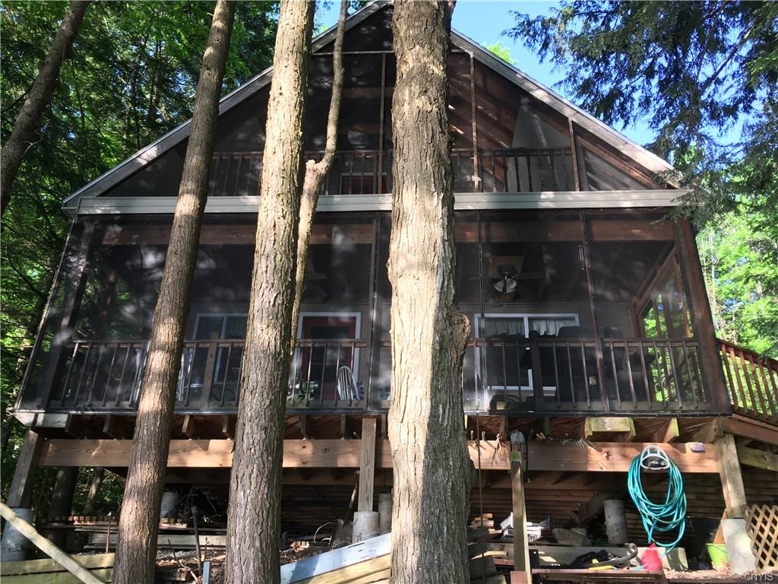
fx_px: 652
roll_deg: -1.3
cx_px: 389
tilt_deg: +30.2
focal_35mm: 29
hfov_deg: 61.7
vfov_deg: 48.2
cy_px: 292
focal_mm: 4.15
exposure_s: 1/120
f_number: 2.2
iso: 32
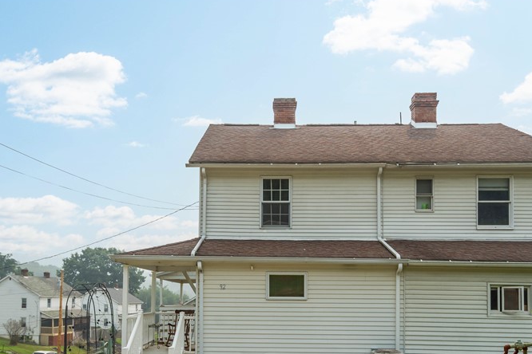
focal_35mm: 32
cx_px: 255
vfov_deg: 39.9
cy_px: 277
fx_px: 470
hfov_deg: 59.0
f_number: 8
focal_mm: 13
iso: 100
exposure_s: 1/640
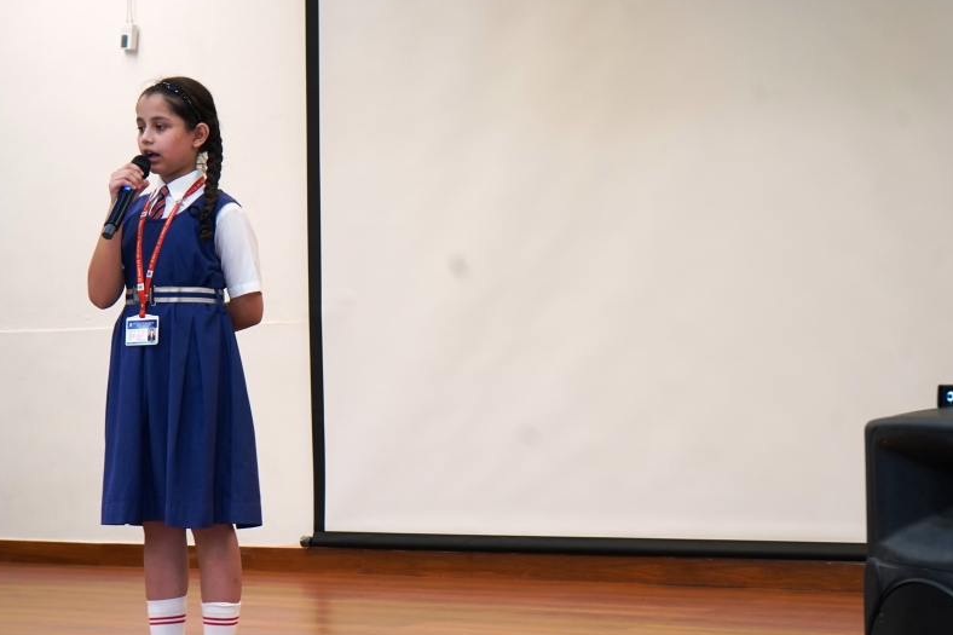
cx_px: 395
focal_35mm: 91
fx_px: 2408
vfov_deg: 15.0
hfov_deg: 22.4
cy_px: 382
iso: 2500
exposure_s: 1/80
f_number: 5.6
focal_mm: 70
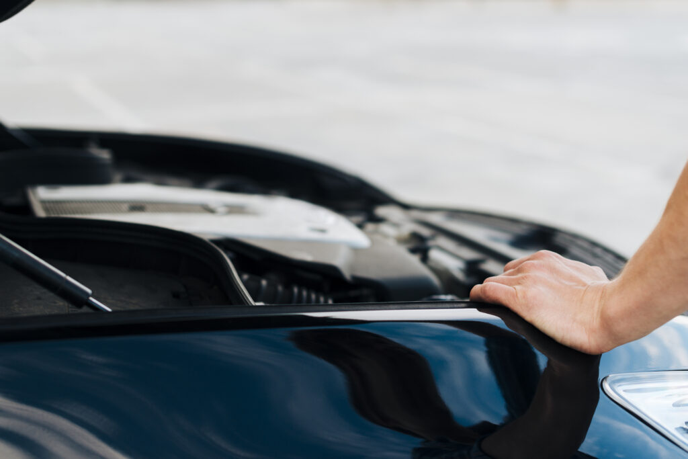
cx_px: 344
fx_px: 956
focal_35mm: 50
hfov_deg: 39.6
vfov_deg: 27.0
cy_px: 230
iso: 250
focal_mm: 50
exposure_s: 1/320
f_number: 2.8
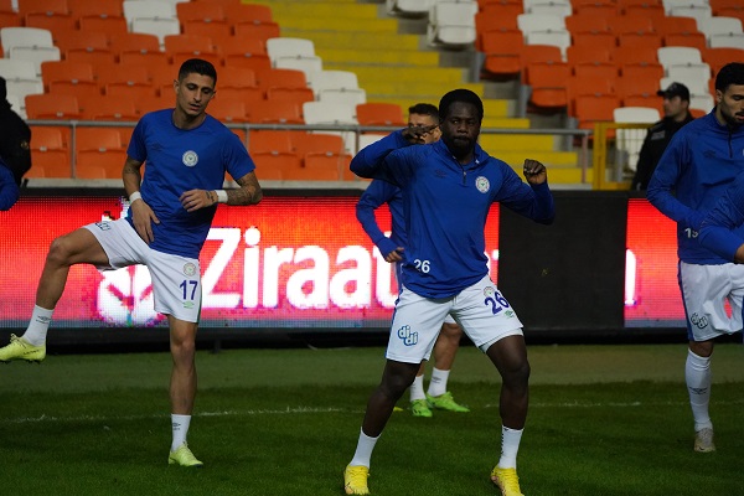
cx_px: 372
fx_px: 3864
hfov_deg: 11.0
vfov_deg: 7.3
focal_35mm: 187
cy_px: 248
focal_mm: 187
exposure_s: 1/2000
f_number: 5.6
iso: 10000
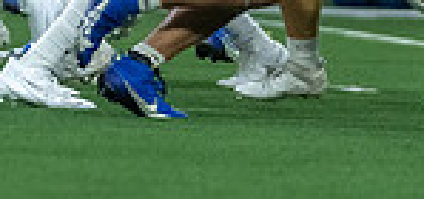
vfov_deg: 1.1
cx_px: 53
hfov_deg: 2.4
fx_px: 10274
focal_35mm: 949
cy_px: -46
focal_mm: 200
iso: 4000
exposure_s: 1/1250
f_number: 2.8
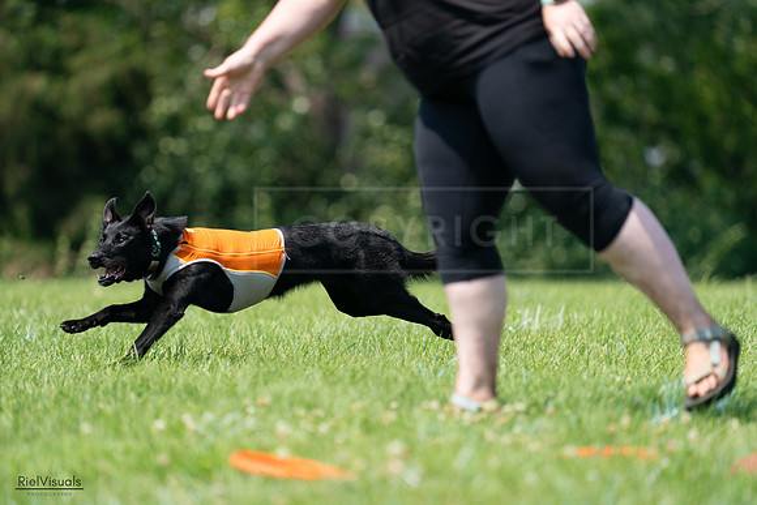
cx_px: 378
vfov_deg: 2.8
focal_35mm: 500
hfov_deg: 4.1
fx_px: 10516
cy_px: 252
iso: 1600
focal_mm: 500
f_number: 6.3
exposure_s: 1/4000
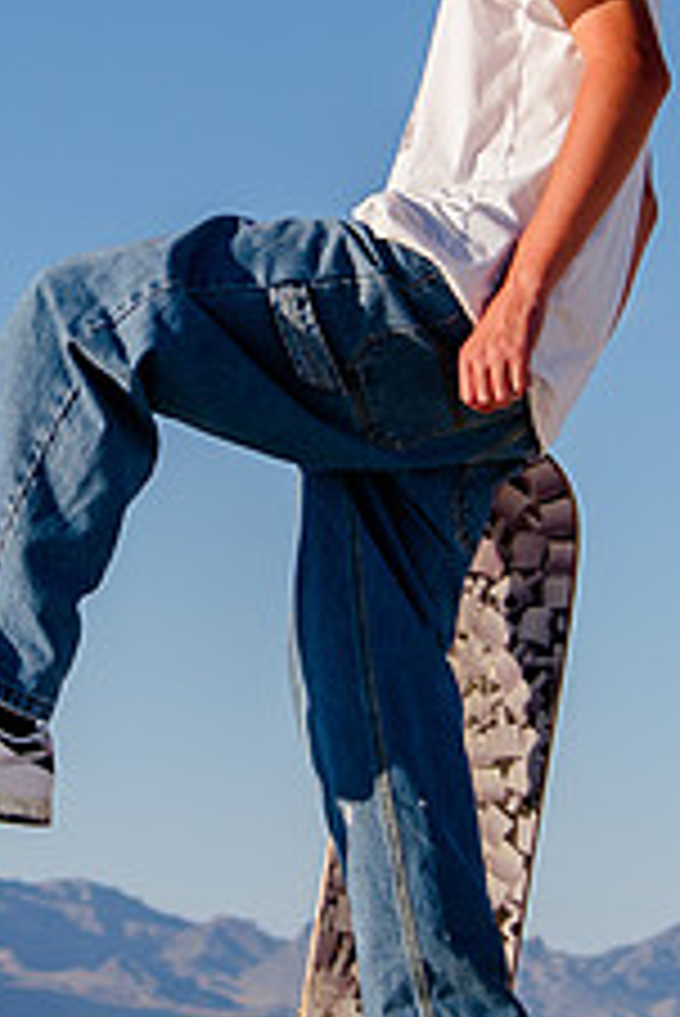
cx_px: 34
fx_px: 4950
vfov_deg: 11.7
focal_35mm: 175
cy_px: 107
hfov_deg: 7.8
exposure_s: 1/4000
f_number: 4
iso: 200
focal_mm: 44
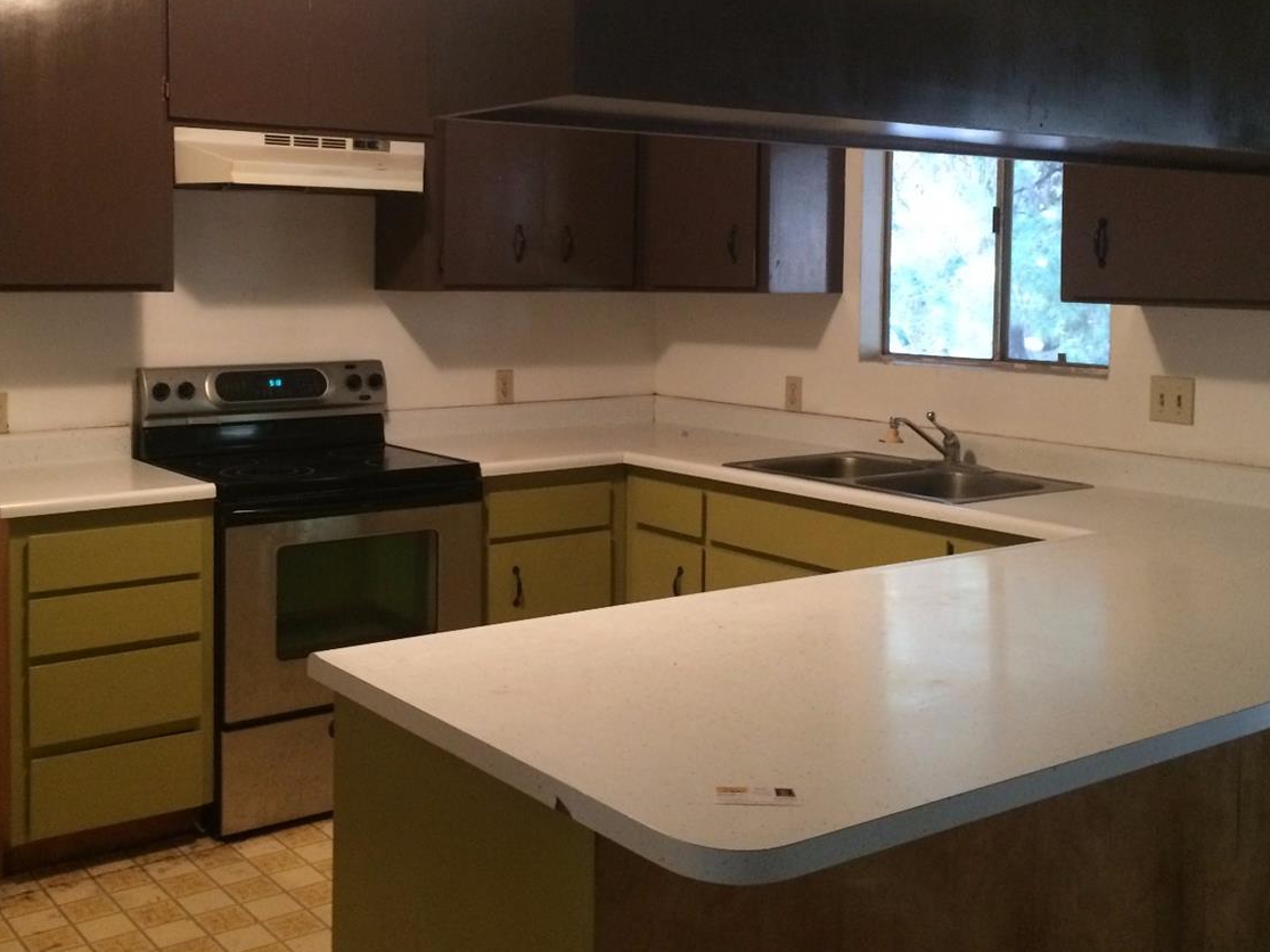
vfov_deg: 36.5
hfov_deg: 47.8
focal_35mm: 39
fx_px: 1431
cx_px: 566
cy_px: 340
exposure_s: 1/15
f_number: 2.2
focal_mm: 4.15
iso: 320
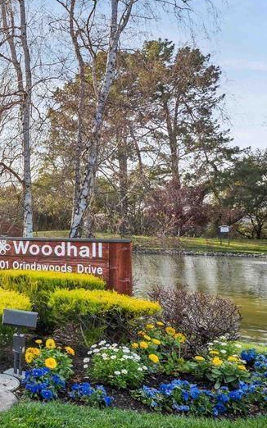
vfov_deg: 54.0
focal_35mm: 36
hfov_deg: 27.5
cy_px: 203
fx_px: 419
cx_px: -106
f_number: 11
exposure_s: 1/60
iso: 200
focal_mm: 18
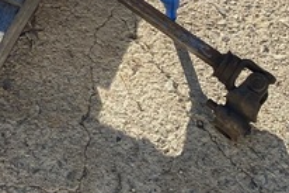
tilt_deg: -42.7
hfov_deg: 18.8
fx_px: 842
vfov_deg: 12.3
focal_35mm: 105
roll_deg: +0.0
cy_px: -110
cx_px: -24
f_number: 1.8
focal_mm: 4.25
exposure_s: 1/1484
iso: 32
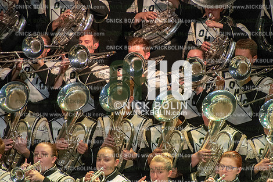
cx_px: 150
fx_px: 3745
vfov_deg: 2.8
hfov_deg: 4.2
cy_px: 88
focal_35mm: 494
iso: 8000
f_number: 5.6
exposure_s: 1/320
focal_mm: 400
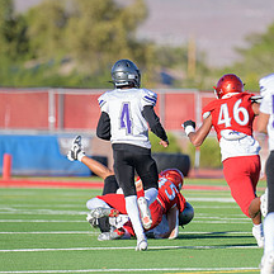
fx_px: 5113
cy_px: 182
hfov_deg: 3.1
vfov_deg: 3.1
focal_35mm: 571
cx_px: 223
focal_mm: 250
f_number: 2.8
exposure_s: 1/4000
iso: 400
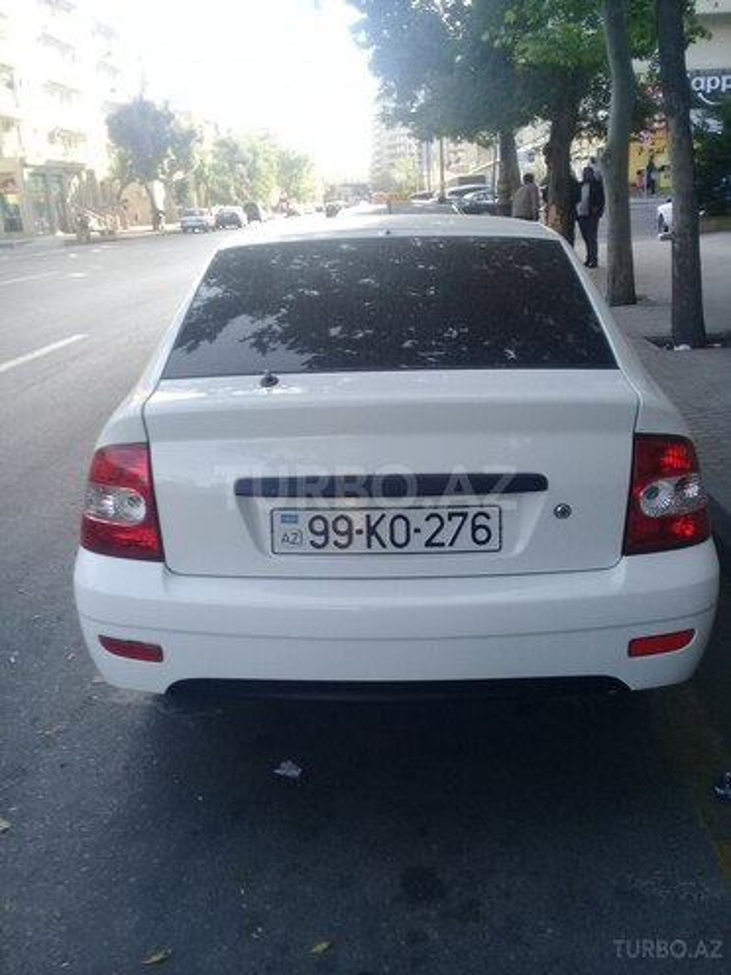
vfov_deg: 58.4
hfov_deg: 45.4
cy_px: 488
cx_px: 366
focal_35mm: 31
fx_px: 873
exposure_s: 1/122
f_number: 2.2
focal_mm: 3.3
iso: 50
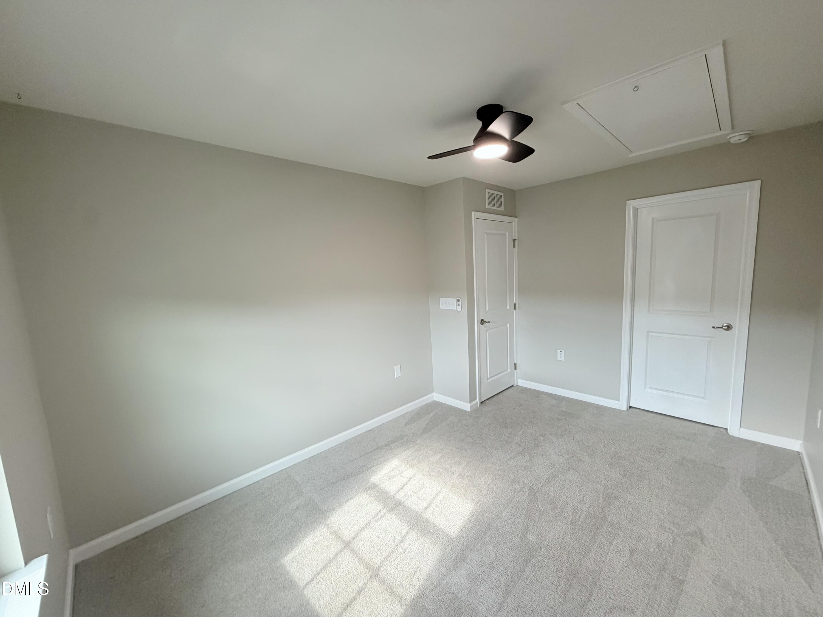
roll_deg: +3.3
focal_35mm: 14
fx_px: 333
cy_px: 308
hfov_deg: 102.1
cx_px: 412
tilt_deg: -7.6
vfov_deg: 85.7
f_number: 2.2
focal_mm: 2.22
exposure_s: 1/121
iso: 250
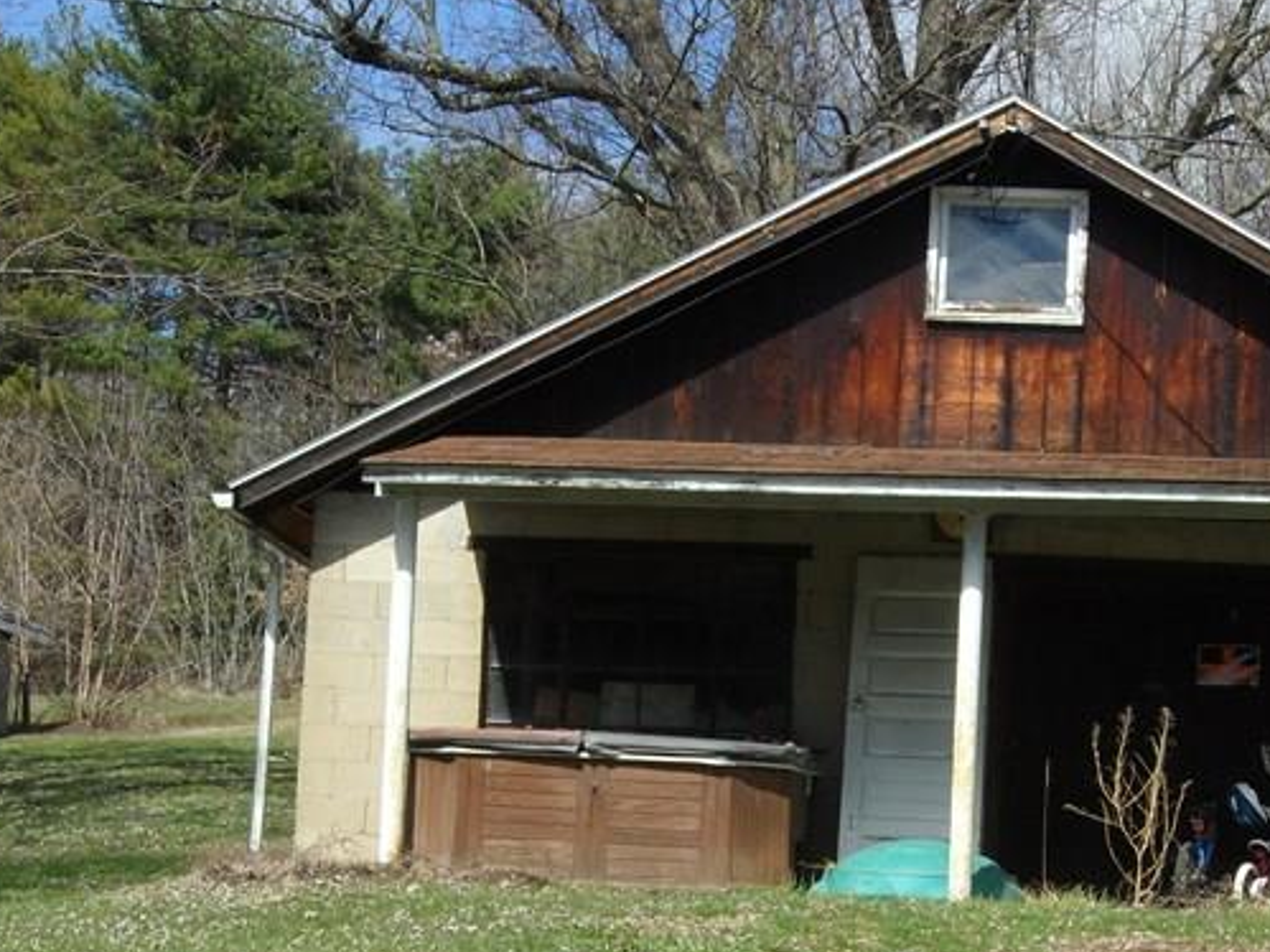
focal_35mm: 119
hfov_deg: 16.5
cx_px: 858
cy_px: 868
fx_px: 4365
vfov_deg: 12.3
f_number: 5.5
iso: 80
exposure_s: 1/350
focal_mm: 10.4
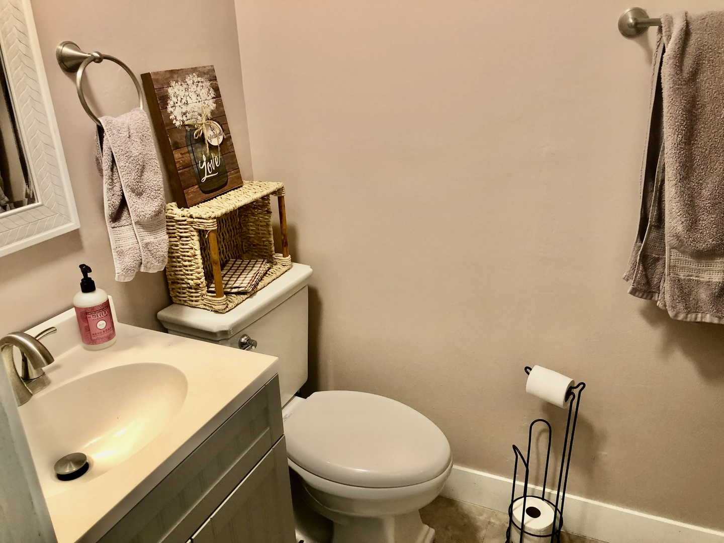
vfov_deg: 49.7
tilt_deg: -24.6
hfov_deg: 63.4
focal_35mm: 28
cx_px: 362
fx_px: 586
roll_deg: +1.6
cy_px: 272
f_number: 1.8
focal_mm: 3.99
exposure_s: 1/20
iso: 40
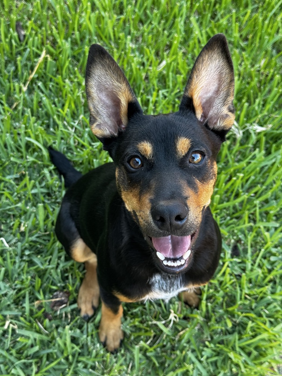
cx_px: 141
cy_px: 188
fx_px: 521
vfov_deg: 39.7
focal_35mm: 48
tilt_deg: -61.9
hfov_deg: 30.3
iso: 64
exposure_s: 1/121
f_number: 1.78
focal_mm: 6.76
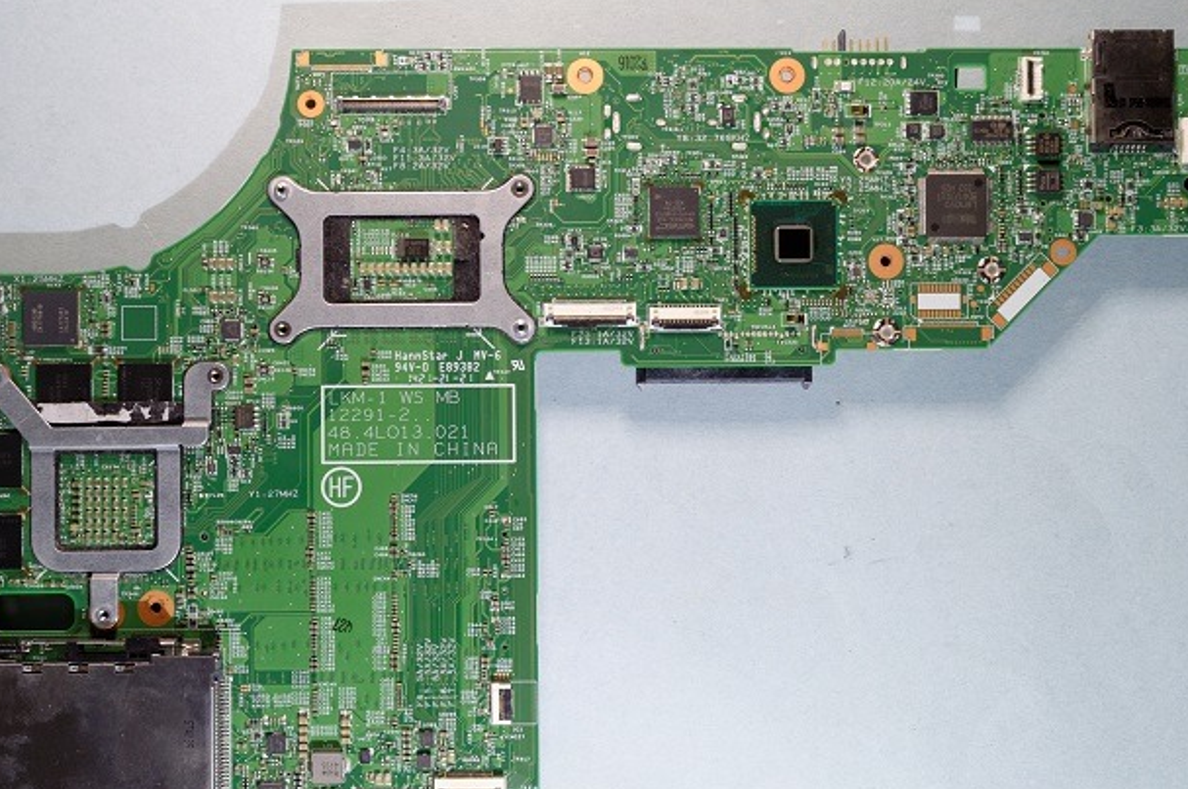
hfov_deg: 45.8
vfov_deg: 31.3
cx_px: 528
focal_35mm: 43
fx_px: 1404
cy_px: 441
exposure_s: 1/5
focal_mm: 23
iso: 100
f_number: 8
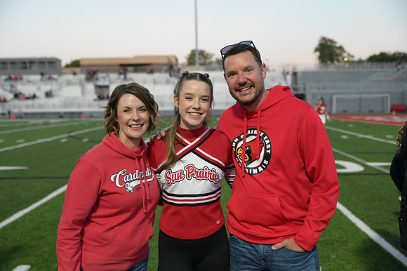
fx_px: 475
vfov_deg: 31.9
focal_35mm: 42
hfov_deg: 46.4
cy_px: 136
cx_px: 204
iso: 9000
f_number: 2.8
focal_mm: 42
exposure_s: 1/8000
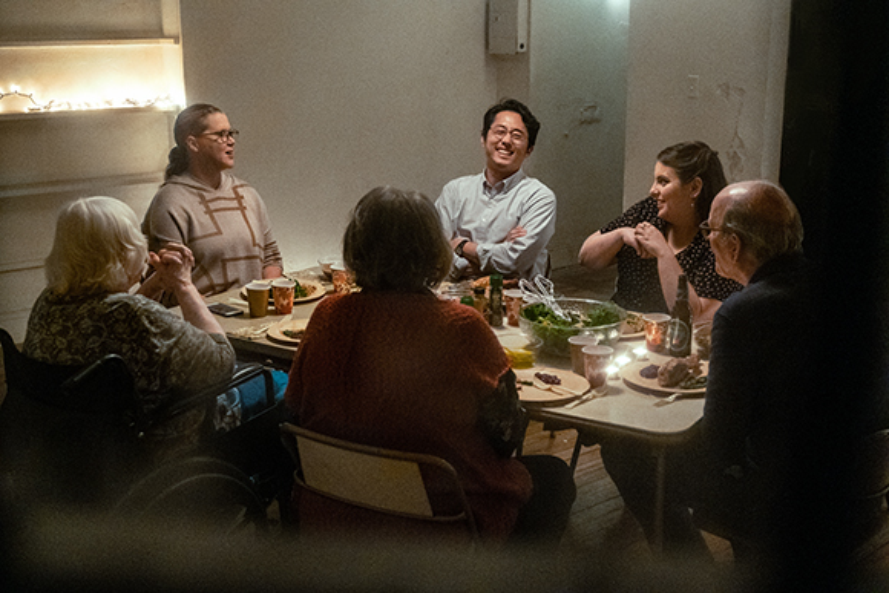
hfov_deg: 46.4
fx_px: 1037
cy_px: 296
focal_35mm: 42
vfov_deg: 31.9
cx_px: 444
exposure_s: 1/60
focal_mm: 28.3
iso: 6400
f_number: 2.8
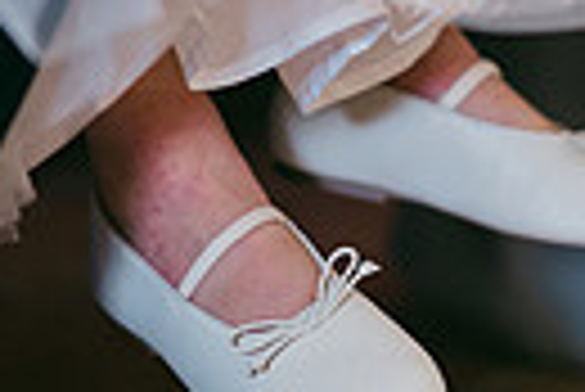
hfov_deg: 4.4
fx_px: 7630
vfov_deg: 2.9
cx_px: 387
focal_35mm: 469
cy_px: 146
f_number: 1.4
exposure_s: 1/250
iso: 800
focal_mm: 105
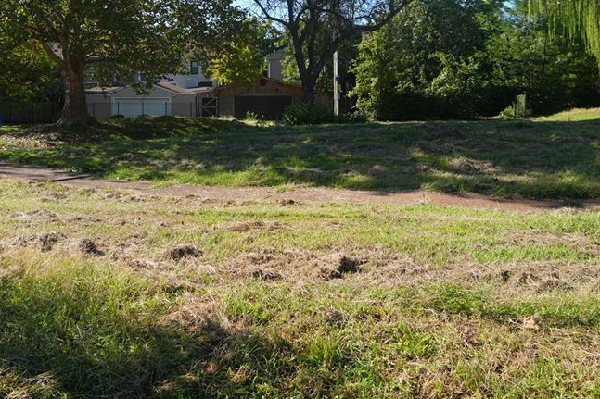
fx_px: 633
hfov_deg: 50.7
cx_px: 279
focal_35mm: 38
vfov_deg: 34.1
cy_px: 86
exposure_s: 1/320
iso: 100
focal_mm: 16
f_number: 5
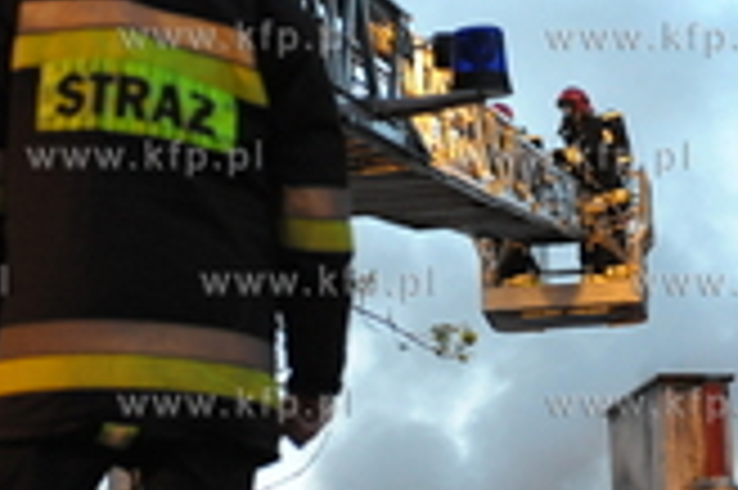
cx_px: 477
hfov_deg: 18.6
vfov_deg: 12.4
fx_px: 2253
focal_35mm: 110
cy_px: 342
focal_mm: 45
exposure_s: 1/50
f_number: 2.8
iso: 3200
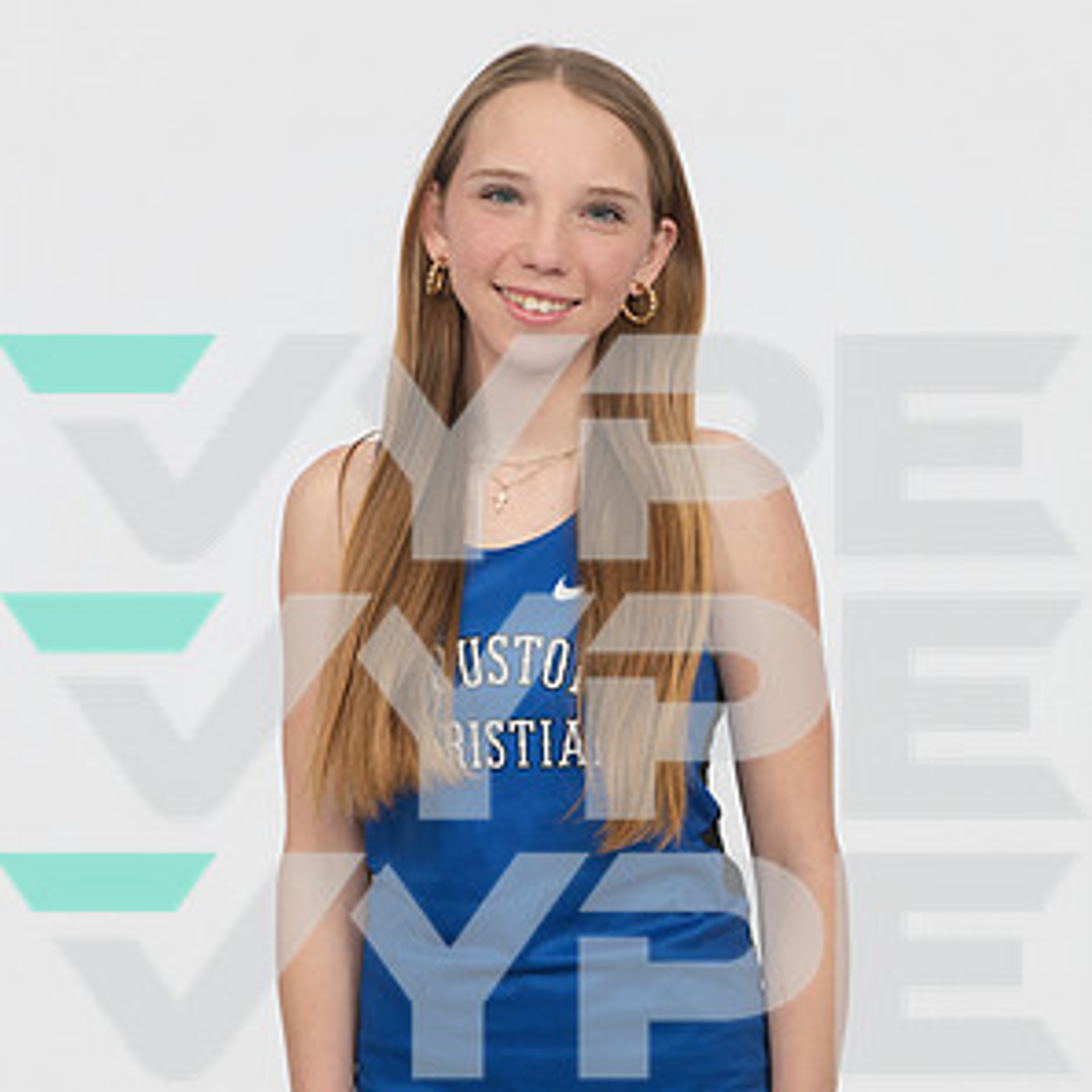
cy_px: 710
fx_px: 2391
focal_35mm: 67
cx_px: 544
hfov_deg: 25.7
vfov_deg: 25.6
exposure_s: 1/250
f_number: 8
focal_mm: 52
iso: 250
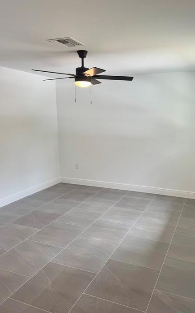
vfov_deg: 66.5
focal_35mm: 28
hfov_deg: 44.3
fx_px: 238
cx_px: 119
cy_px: 163
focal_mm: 6.76
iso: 100
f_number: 1.78
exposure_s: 1/120
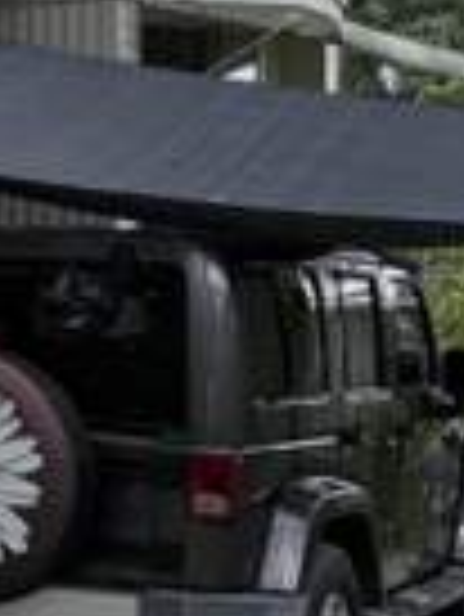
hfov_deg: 11.7
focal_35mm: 112
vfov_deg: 17.5
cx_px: -514
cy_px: 261
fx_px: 1999
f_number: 1.78
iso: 100
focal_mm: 6.76
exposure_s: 1/484
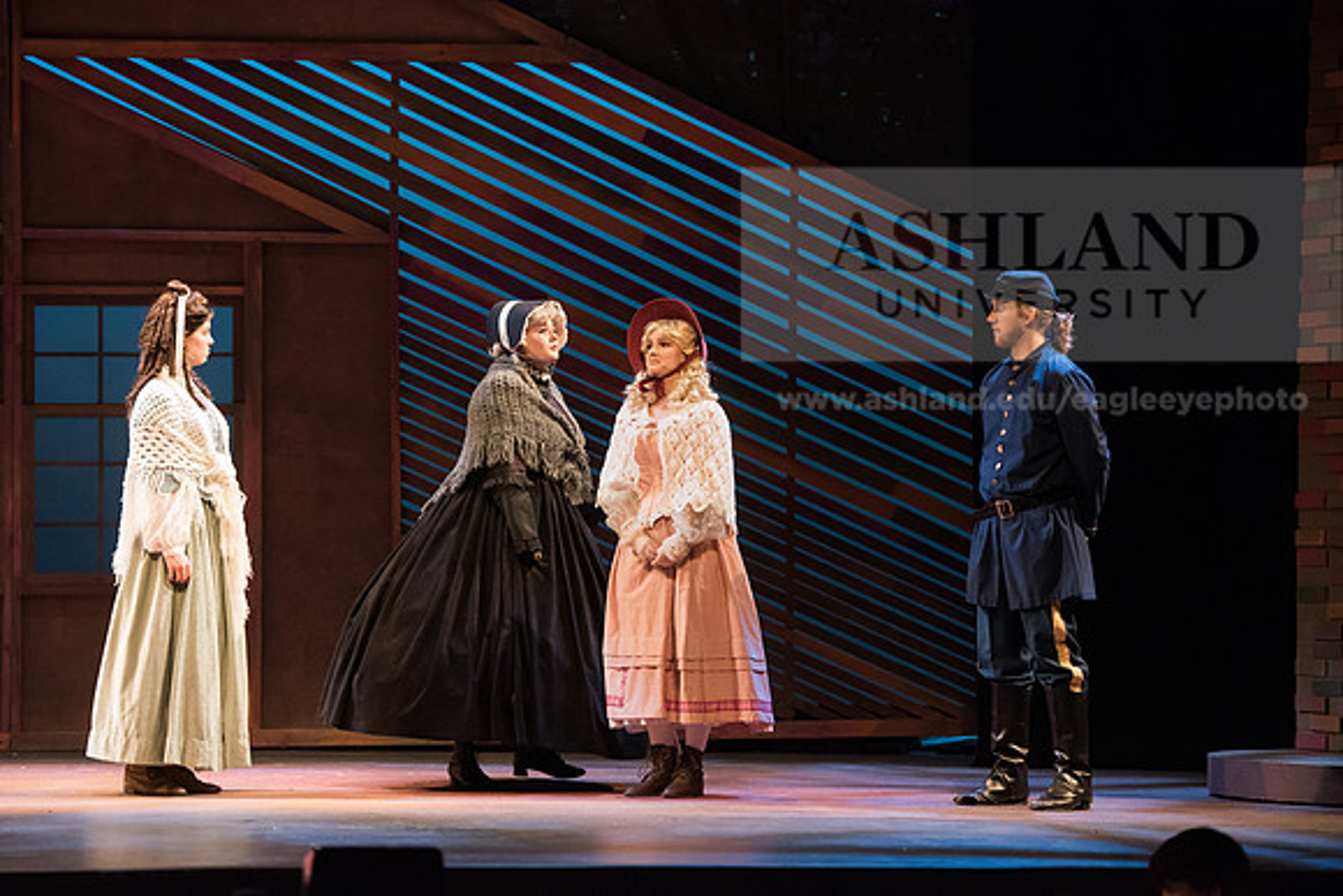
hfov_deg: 16.4
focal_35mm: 125
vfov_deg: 11.0
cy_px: 448
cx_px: 672
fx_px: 4664
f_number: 4
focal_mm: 125
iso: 5000
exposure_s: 1/320
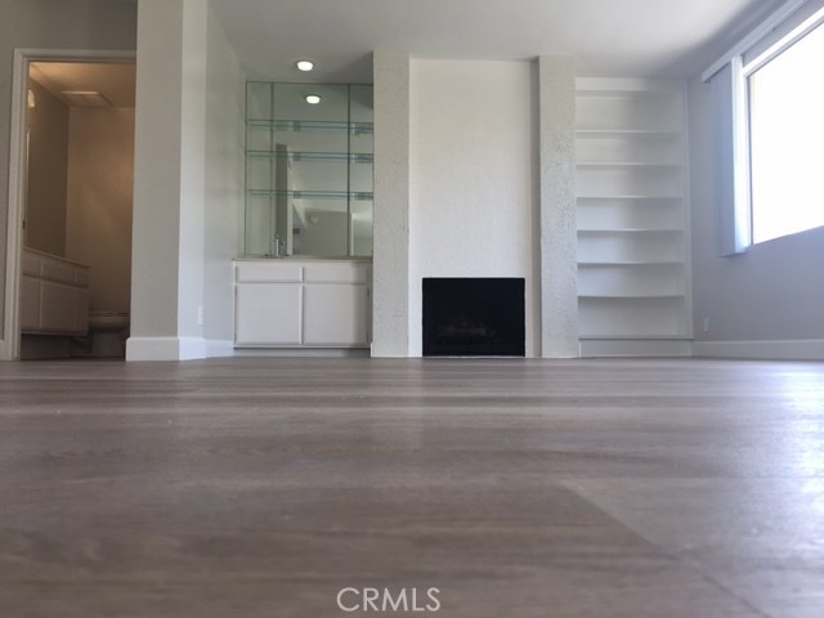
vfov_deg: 48.2
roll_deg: +0.1
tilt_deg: +3.0
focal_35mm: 29
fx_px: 690
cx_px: 412
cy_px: 309
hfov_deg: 61.7
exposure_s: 1/100
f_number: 2.2
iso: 32
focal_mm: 4.15
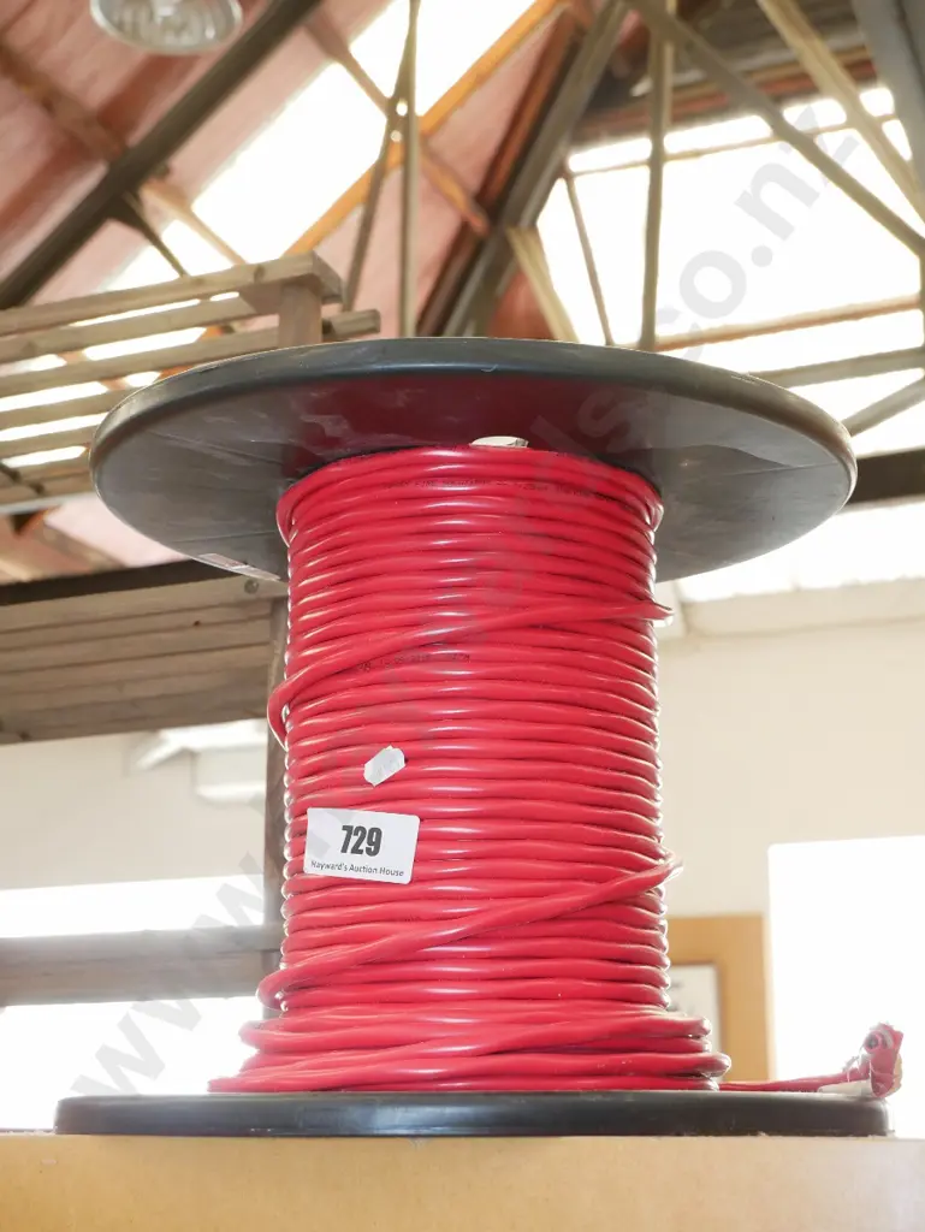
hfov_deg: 31.5
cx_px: 462
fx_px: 1638
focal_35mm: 46
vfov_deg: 41.2
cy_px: 616
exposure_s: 1/60
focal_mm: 23
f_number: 6.3
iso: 1600
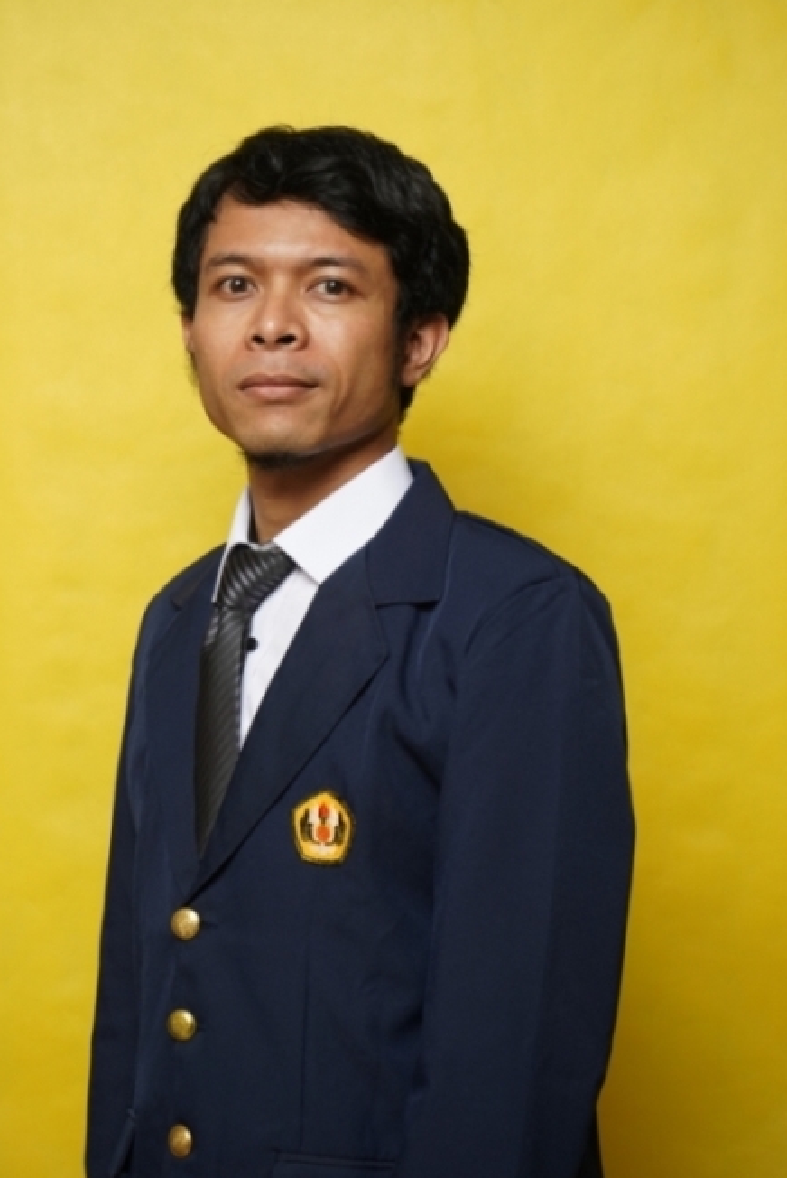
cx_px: 384
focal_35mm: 72
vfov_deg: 28.0
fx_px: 2356
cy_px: 590
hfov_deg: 19.0
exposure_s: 1/200
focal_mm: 70
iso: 500
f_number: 7.1
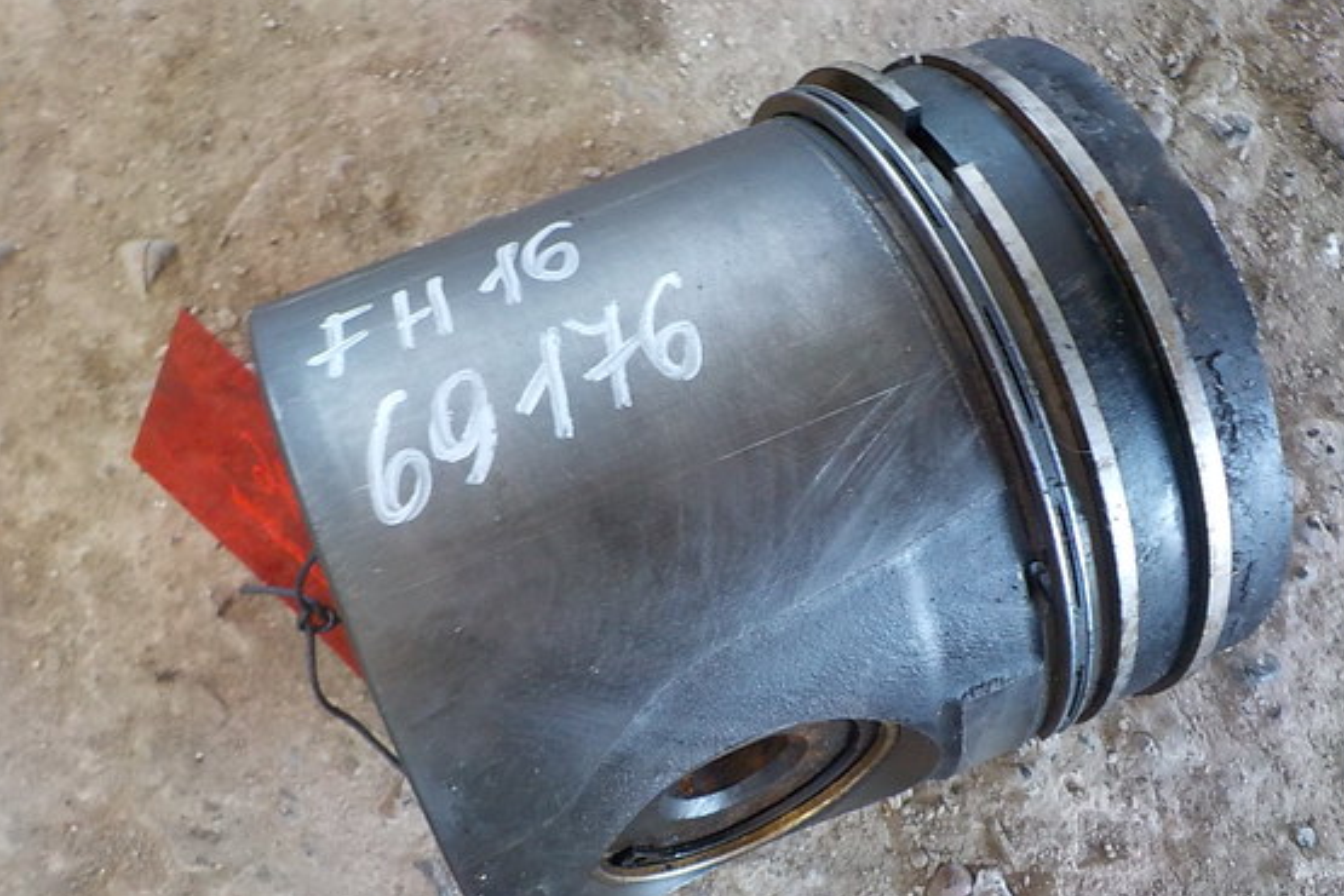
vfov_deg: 36.8
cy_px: 523
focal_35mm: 36
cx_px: 678
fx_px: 1344
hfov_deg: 53.1
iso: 220
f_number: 3.3
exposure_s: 1/30
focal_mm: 4.1
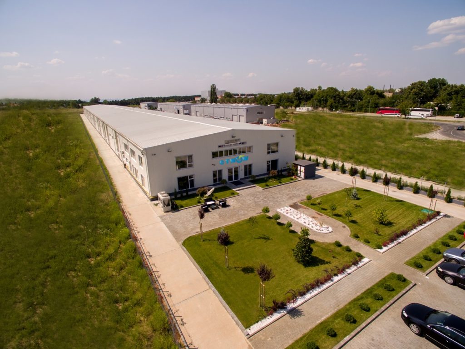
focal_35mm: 20
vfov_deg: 65.9
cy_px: 174
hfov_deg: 81.8
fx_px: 269
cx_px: 232
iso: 100
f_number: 2.8
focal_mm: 3.61
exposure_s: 1/1600
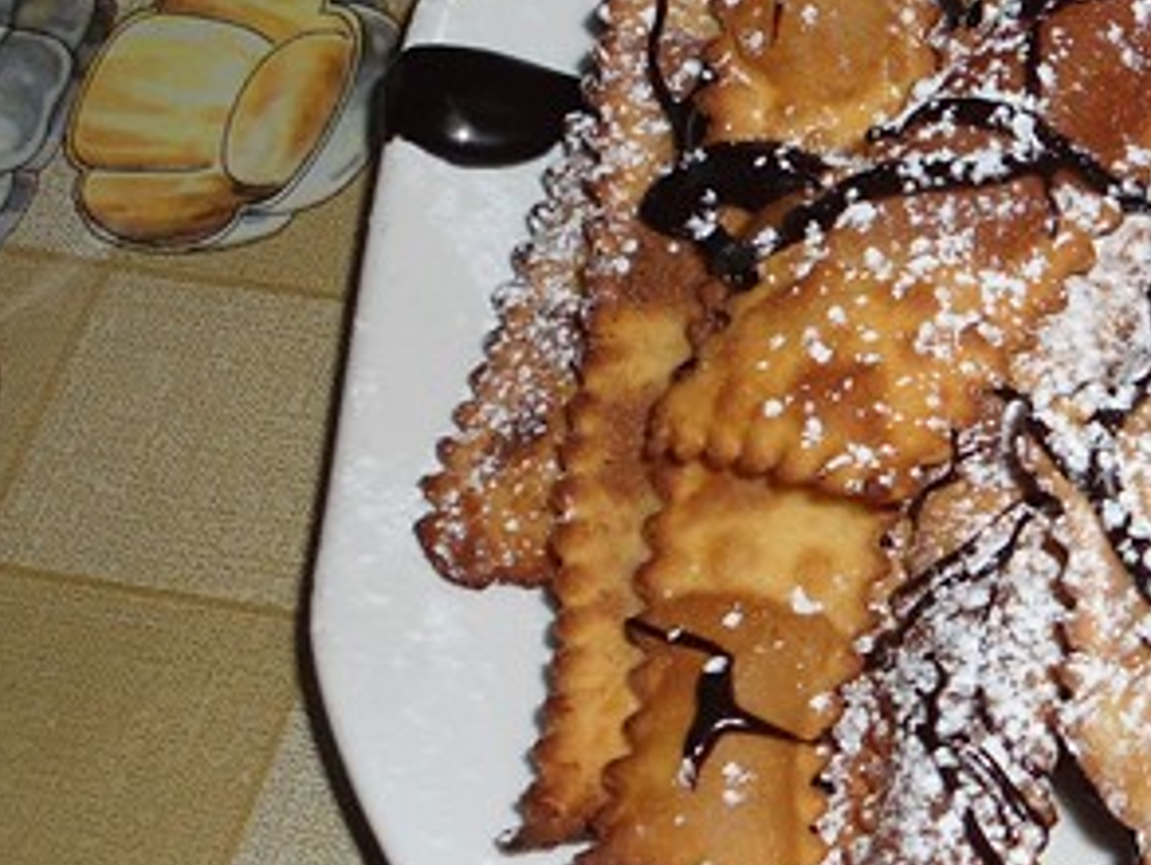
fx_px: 3360
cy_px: 370
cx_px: 1552
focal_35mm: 101
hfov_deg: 18.0
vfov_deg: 14.7
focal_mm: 6.7
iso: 100
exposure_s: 1/40
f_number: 9.2
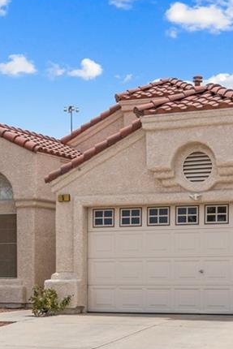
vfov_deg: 22.8
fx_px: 854
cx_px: 103
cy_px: 269
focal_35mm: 88
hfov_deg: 15.5
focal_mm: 25
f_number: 8
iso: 400
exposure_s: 1/8000
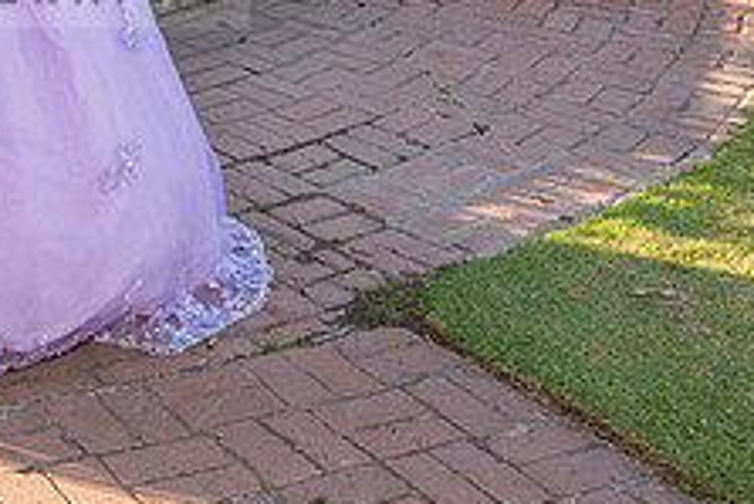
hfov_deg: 24.5
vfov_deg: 17.0
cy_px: -52
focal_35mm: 78
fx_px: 1635
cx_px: -37
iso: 200
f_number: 5.6
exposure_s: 1/200
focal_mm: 30
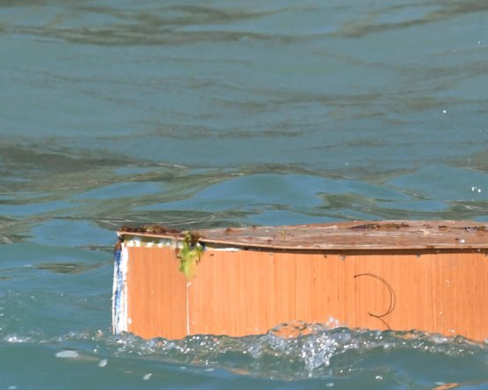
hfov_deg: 1.9
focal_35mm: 1045
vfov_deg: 1.5
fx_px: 15085
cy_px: 93
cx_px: 593
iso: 800
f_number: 5
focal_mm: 200
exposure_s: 1/4000
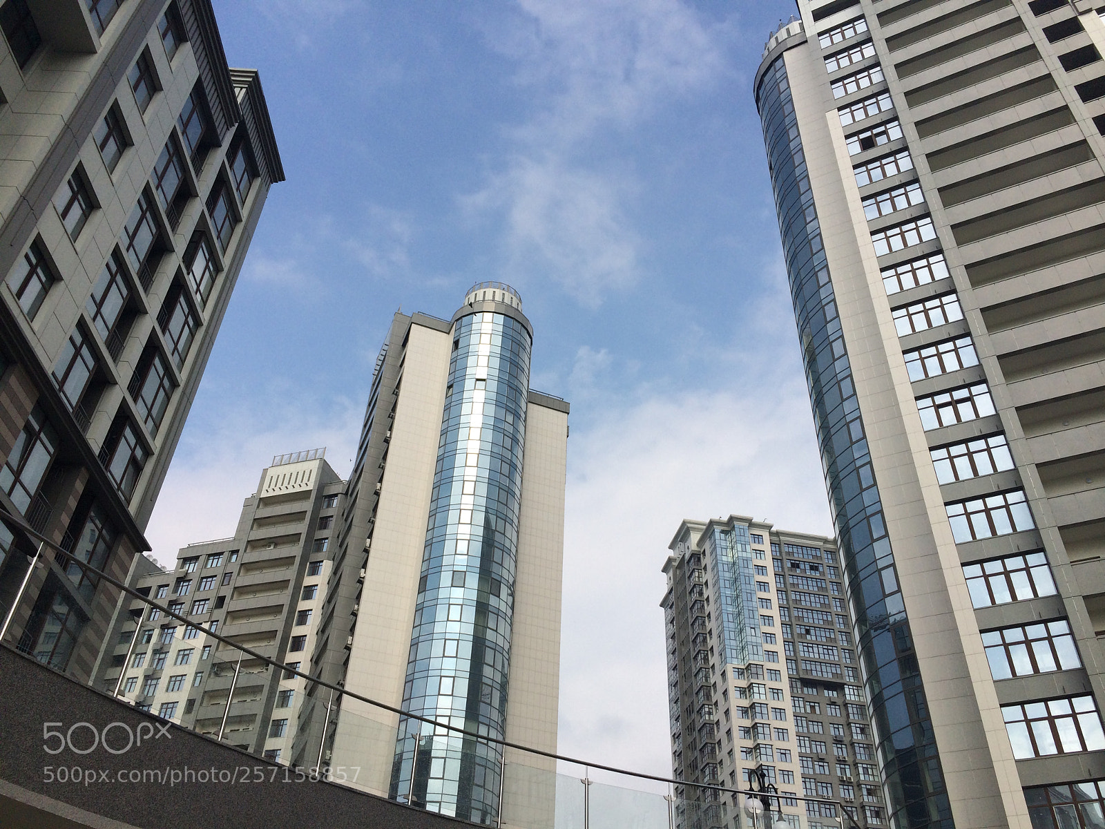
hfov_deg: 60.0
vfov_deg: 46.8
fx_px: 958
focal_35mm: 30
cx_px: 552
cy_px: 414
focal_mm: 4.12
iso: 40
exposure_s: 1/4115
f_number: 2.2
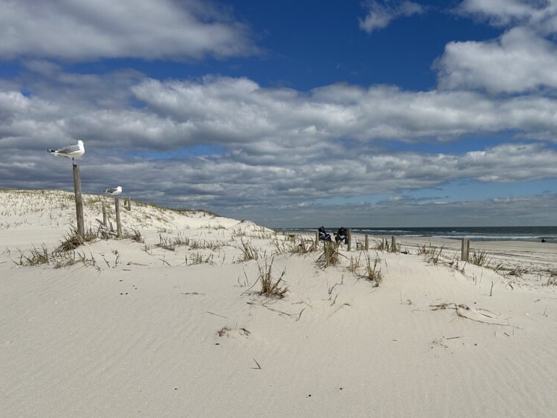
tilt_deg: -2.4
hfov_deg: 54.0
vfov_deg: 42.8
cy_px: 244
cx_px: 381
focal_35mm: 33
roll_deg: +0.2
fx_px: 531
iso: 80
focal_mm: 6.86
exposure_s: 1/15625
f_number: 1.78
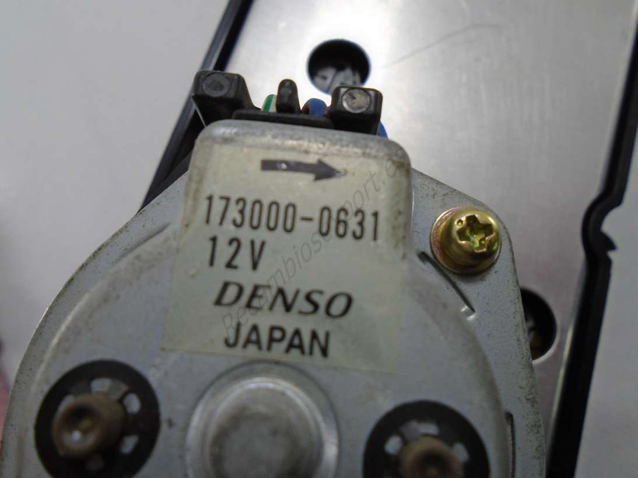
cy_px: 239
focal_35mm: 26
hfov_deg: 67.3
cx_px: 319
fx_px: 479
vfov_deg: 53.0
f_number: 3.2
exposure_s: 1/125
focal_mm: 4.6
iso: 100
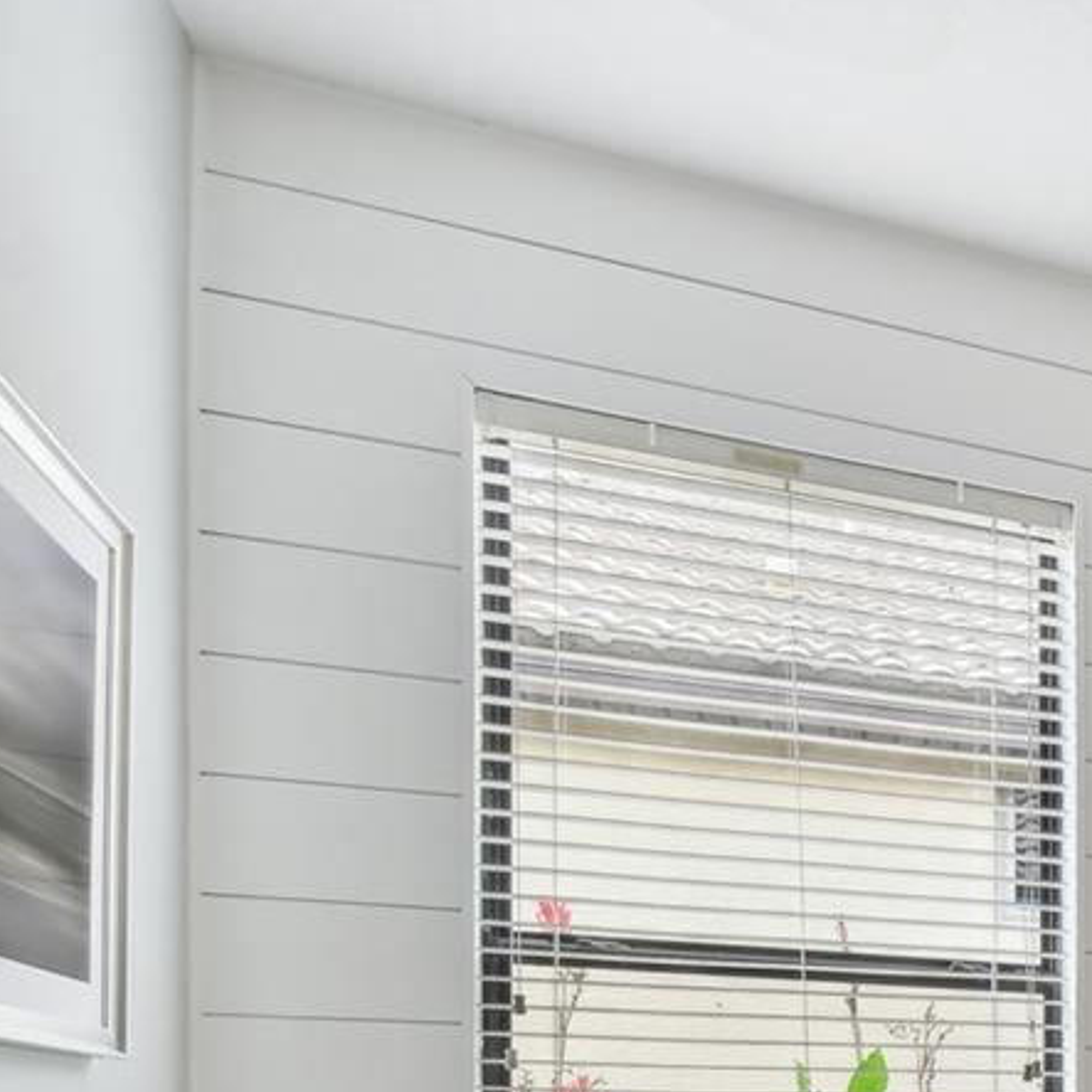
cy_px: 1210
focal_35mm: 46
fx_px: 1642
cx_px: 1795
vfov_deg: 32.3
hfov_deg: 24.4
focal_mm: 10
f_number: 7.1
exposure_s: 1/4
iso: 100
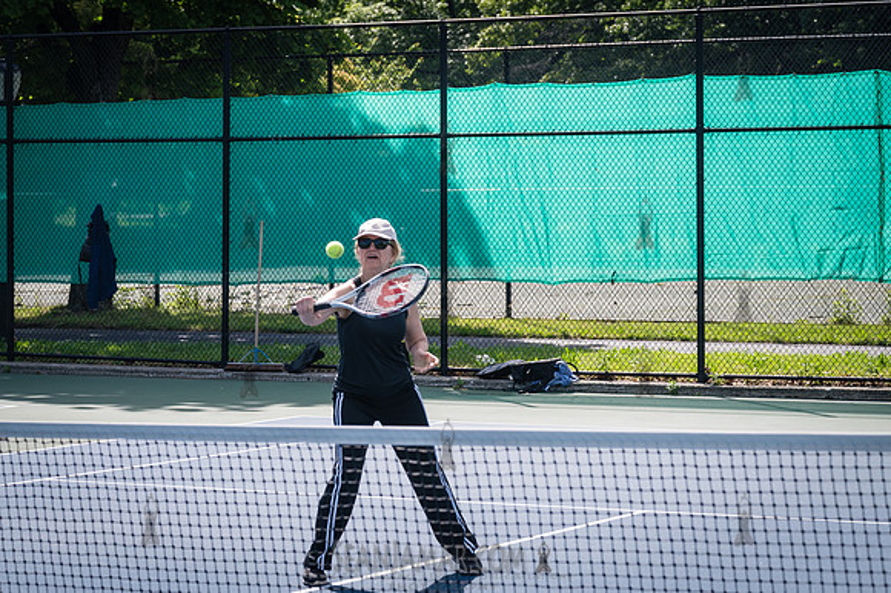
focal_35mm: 103
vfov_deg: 13.3
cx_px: 438
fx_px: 2548
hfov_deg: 19.8
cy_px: 227
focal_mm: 83
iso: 200
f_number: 4.5
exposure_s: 1/800
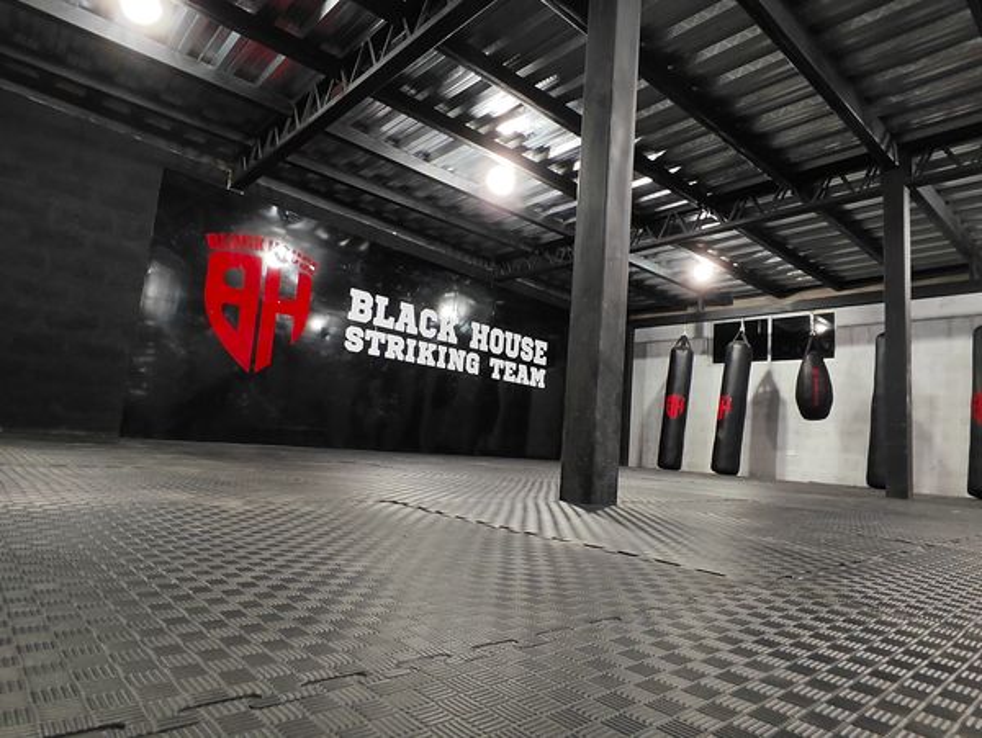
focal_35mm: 16
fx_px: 454
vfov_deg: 78.2
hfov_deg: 94.5
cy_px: 369
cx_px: 491
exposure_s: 1/33.3
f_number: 2.2
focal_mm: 1.65
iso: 308
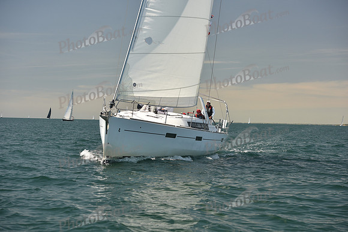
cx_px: 174
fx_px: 754
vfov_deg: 17.5
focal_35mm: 78
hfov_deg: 26.0
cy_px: 116
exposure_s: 1/800
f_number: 5
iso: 250
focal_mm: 78
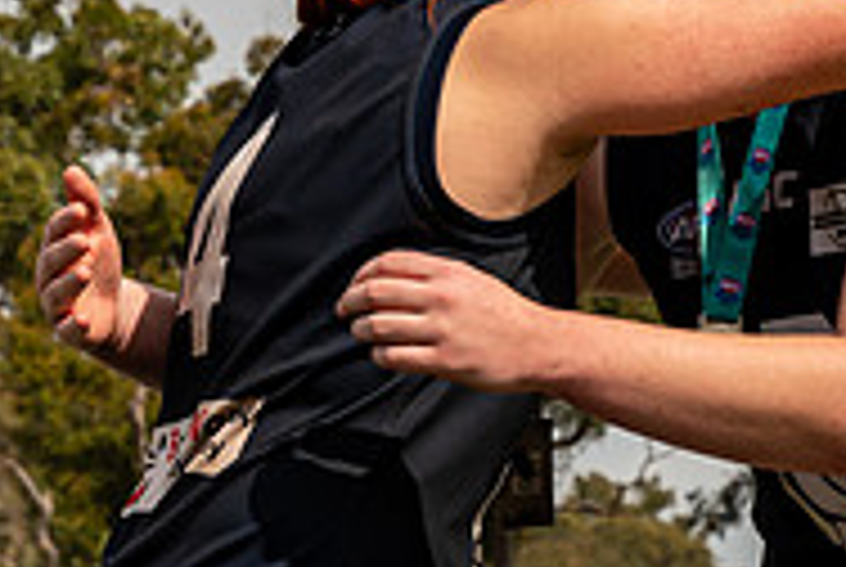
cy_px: 48
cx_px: 576
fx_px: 8167
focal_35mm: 347
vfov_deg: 4.0
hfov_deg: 5.9
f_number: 8
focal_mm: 60
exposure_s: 1/800
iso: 200
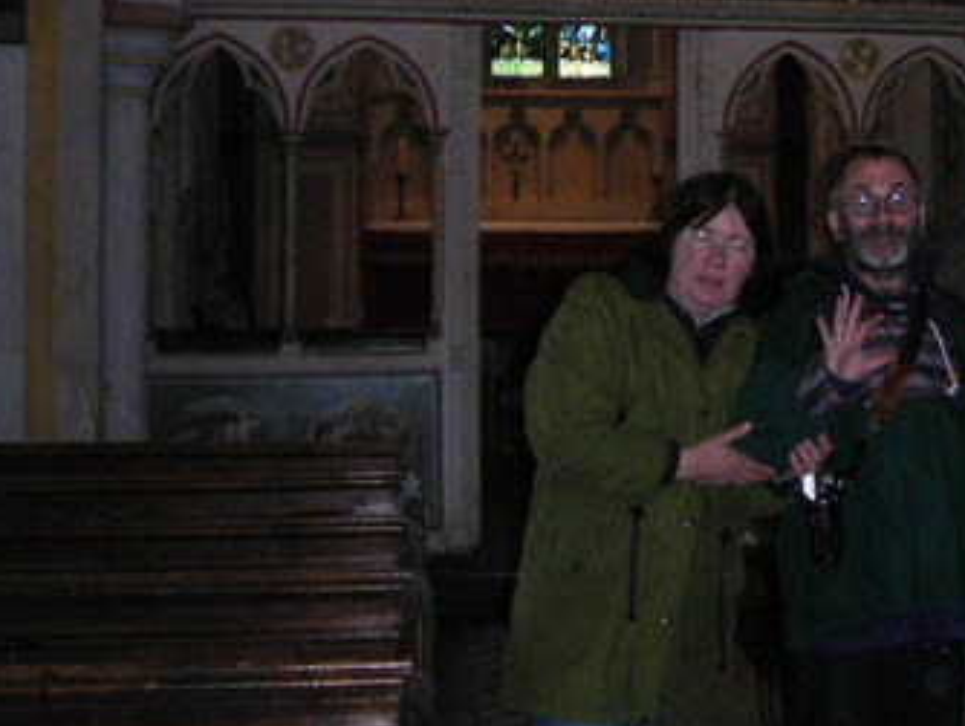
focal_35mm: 74
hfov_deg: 25.3
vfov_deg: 19.6
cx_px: 922
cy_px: 75
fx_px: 2064
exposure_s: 1/45
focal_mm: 6
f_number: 2.8
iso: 160
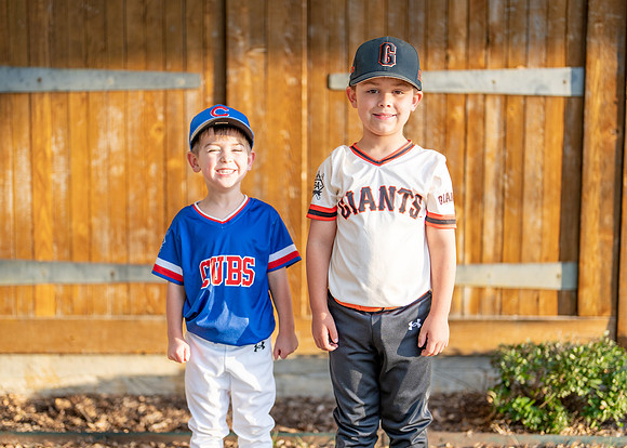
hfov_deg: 33.7
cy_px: 240
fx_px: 1035
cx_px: 297
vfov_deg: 24.4
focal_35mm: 58
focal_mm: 50
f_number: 1.2
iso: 100
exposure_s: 1/1600
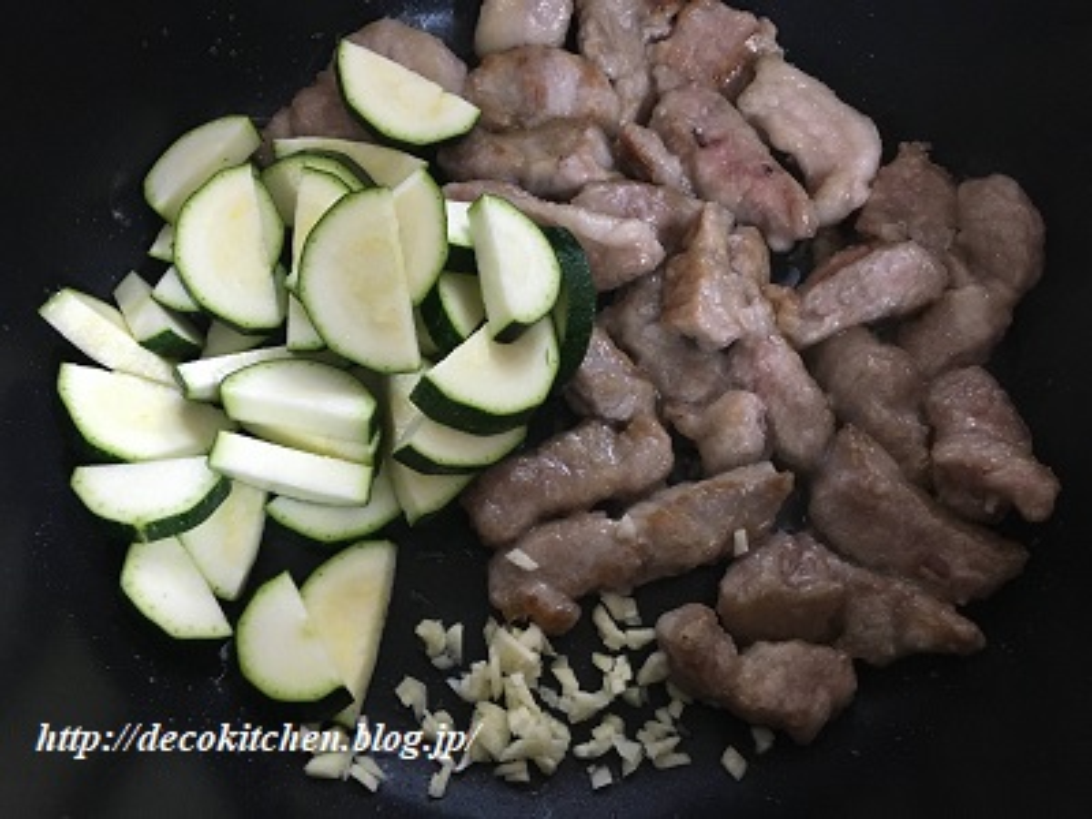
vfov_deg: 48.2
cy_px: 410
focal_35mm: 29
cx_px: 546
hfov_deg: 61.7
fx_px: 915
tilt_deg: -66.6
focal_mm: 4.15
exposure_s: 1/20
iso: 200
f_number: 2.2
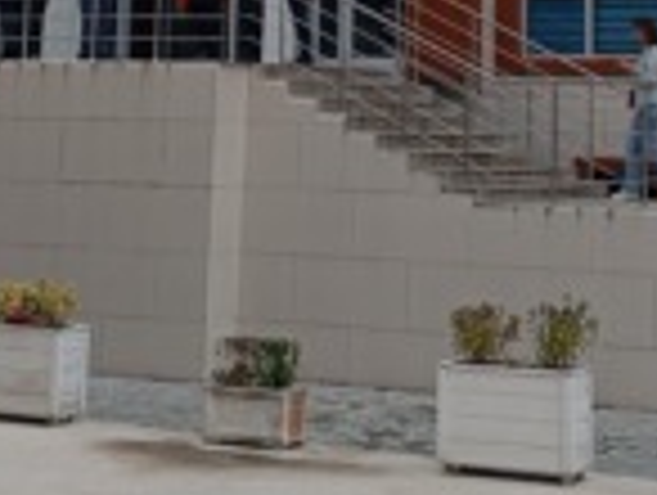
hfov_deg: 17.7
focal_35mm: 111
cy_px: -396
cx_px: 400
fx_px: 2110
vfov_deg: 12.3
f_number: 1.8
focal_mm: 4.27
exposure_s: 1/215
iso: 106
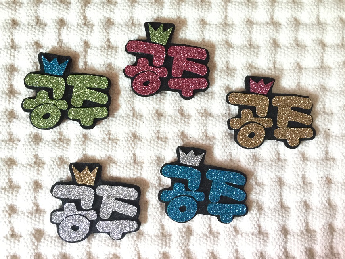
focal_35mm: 30
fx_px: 299
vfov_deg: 46.8
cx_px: 172
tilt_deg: -86.6
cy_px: 131
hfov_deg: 60.0
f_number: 2.2
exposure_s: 1/30
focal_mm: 4.15
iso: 40
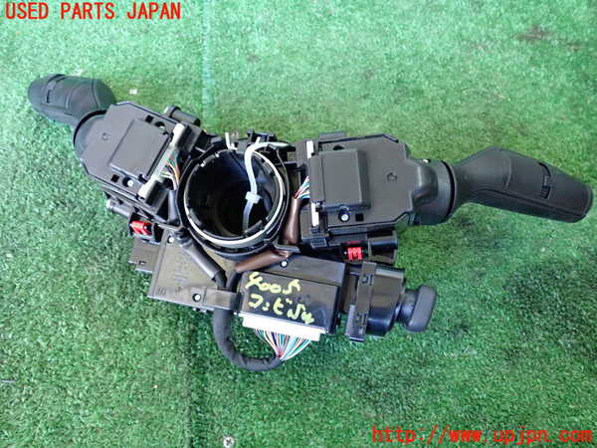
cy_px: 224
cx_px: 298
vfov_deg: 46.8
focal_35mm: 30
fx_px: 517
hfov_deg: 60.0
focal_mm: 5.4
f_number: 2.3
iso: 1000
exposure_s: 1/60
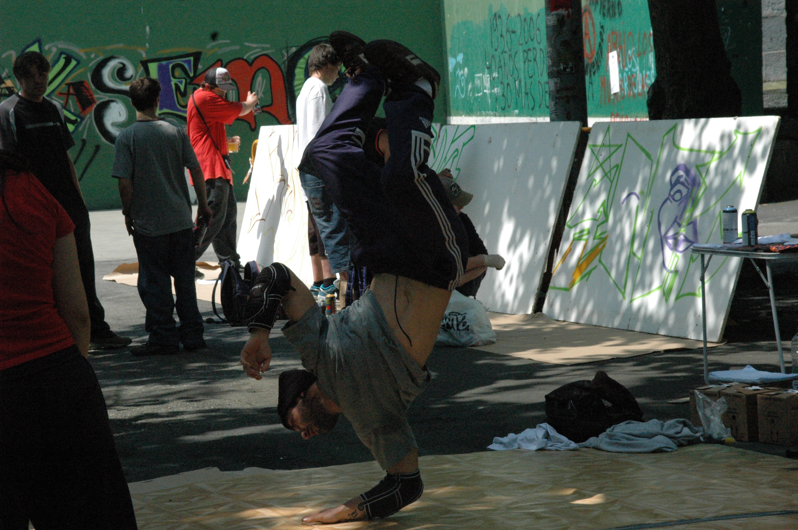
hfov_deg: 17.5
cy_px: 265
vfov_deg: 11.7
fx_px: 2591
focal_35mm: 117
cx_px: 399
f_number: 14
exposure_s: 1/800
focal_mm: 78
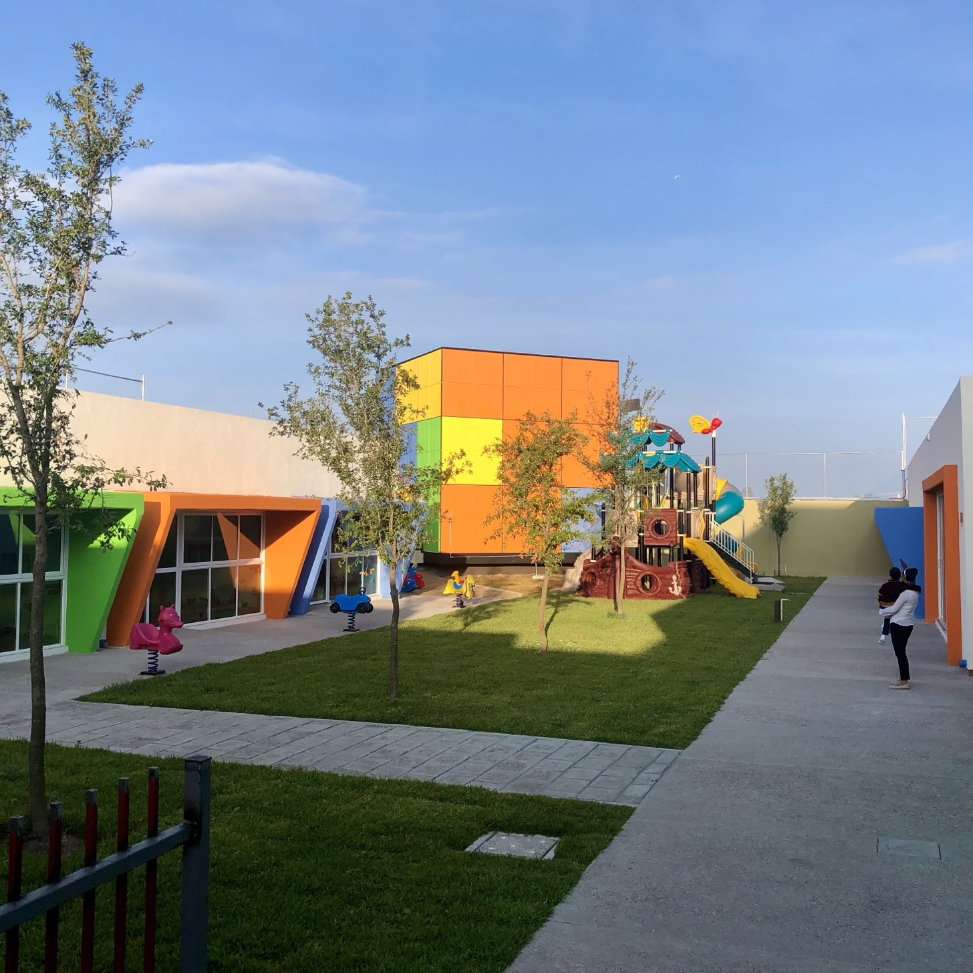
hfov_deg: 48.4
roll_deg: +0.0
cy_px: 473
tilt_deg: +2.7
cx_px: 474
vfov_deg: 48.4
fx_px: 1081
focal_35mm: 34
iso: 20
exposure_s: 1/1091
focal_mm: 4
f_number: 1.8
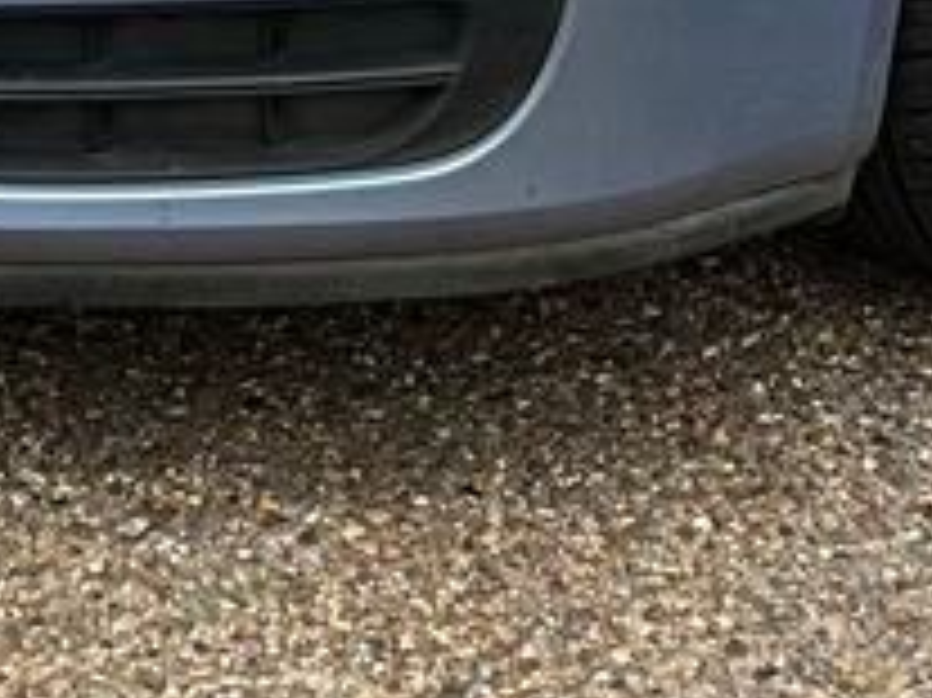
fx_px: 4521
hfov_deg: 11.8
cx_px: 437
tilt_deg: -12.2
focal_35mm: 168
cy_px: -648
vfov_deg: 8.4
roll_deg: -0.3
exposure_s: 1/1035
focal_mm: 3
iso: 25
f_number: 1.8
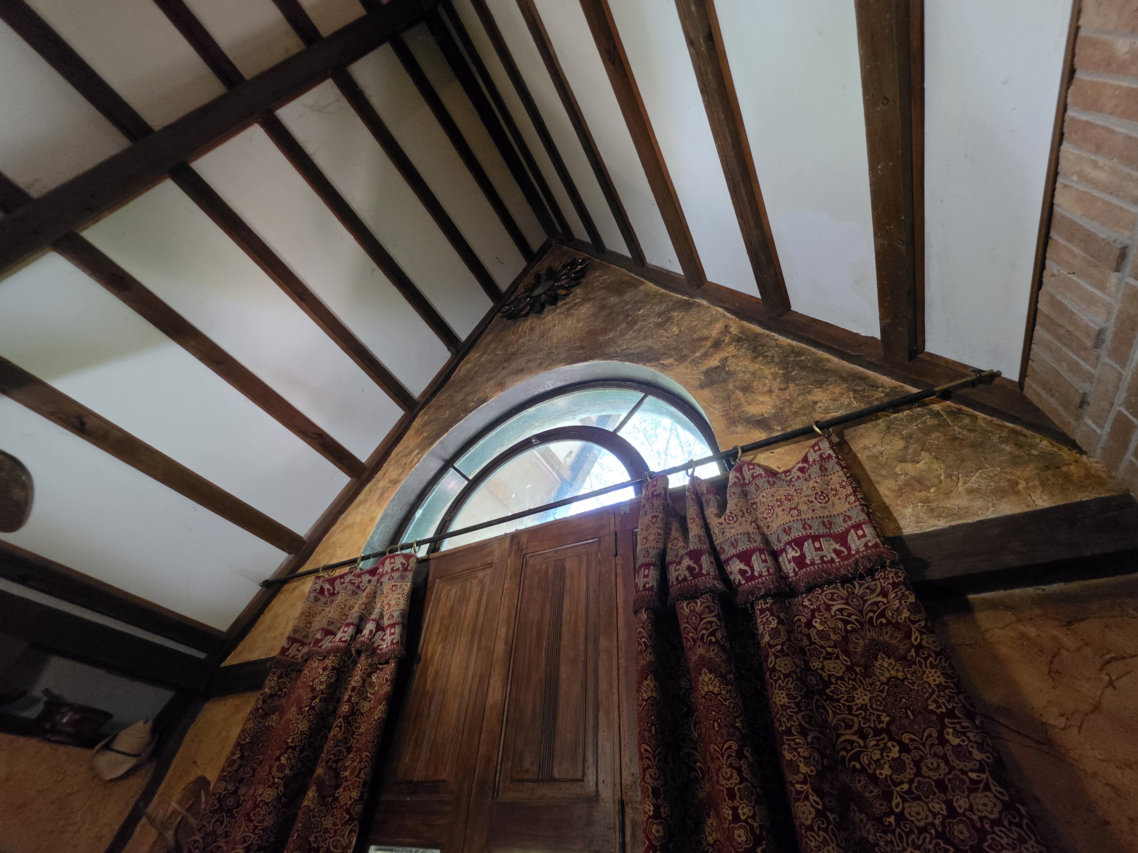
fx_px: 427
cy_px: 426
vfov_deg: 89.9
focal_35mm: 13
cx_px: 569
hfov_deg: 106.2
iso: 800
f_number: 1.9
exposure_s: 1/60
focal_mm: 2.2
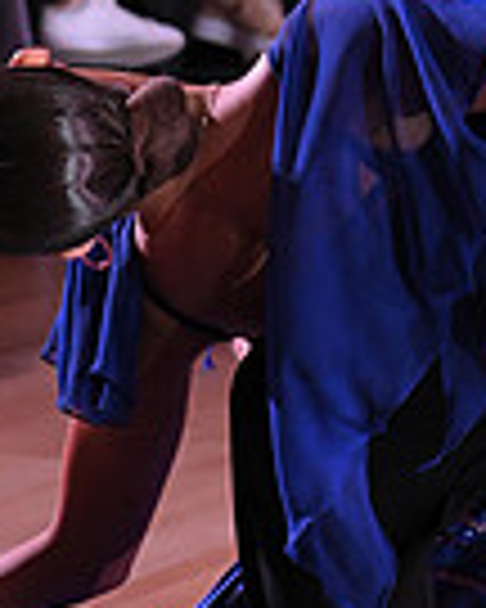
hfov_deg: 5.4
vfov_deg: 6.8
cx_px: 623
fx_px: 5088
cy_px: -225
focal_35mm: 283
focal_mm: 70
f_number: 4.5
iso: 1600
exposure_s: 1/200
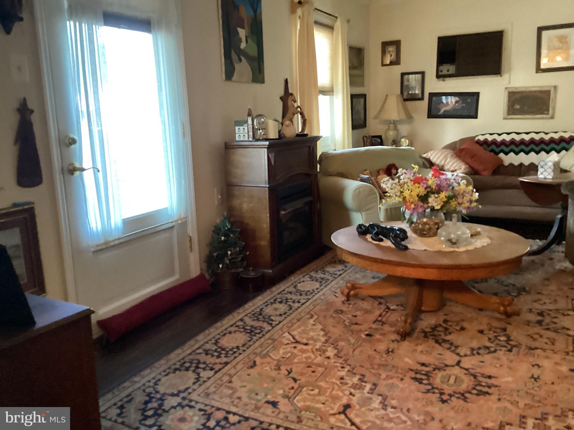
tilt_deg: -10.9
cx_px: 287
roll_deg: +0.9
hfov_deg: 58.4
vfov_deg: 45.4
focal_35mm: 31
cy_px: 215
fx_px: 514
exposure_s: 1/30
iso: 500
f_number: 2.4
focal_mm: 3.3
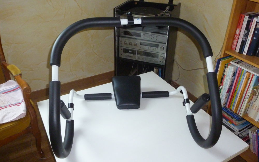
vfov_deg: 40.6
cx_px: 130
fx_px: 219
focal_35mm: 31
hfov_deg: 61.2
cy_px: 76
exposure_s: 1/60
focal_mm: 5.2
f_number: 3.3
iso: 400
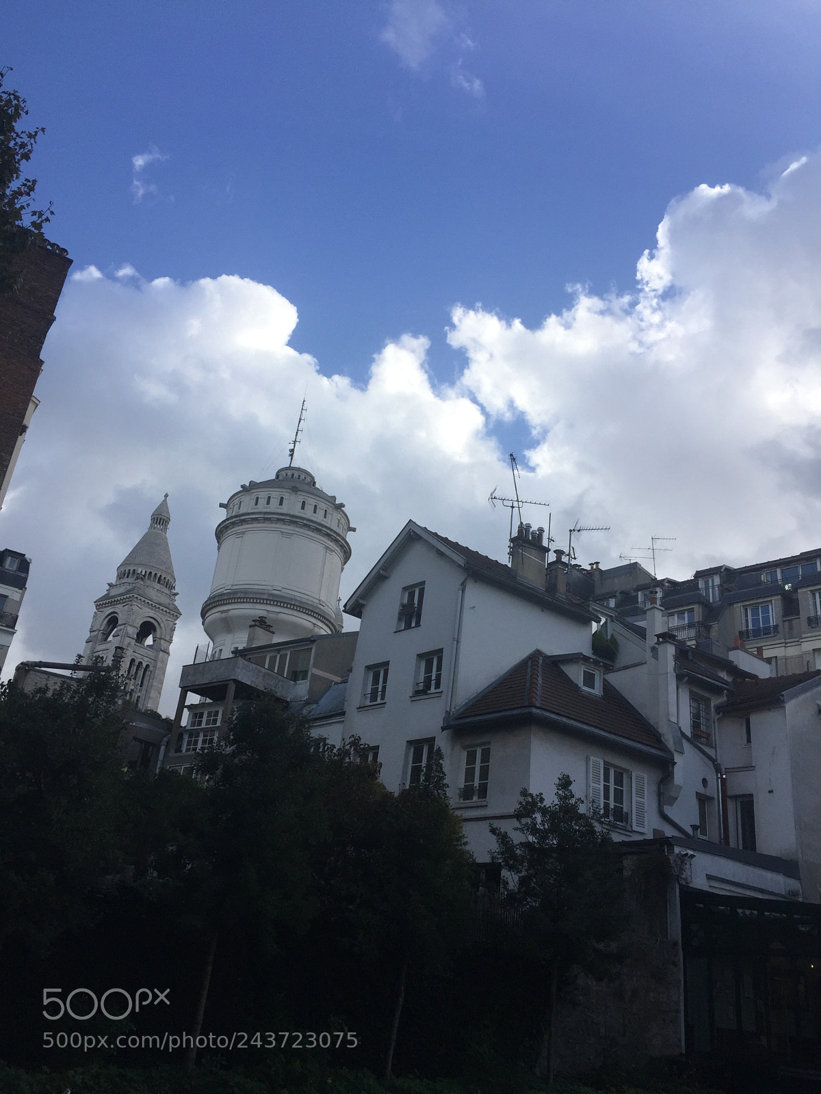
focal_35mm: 29
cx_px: 410
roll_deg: -8.2
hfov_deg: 48.2
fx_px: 917
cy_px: 547
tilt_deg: +25.5
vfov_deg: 61.7
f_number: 2.2
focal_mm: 4.15
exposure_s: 1/2326
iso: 32
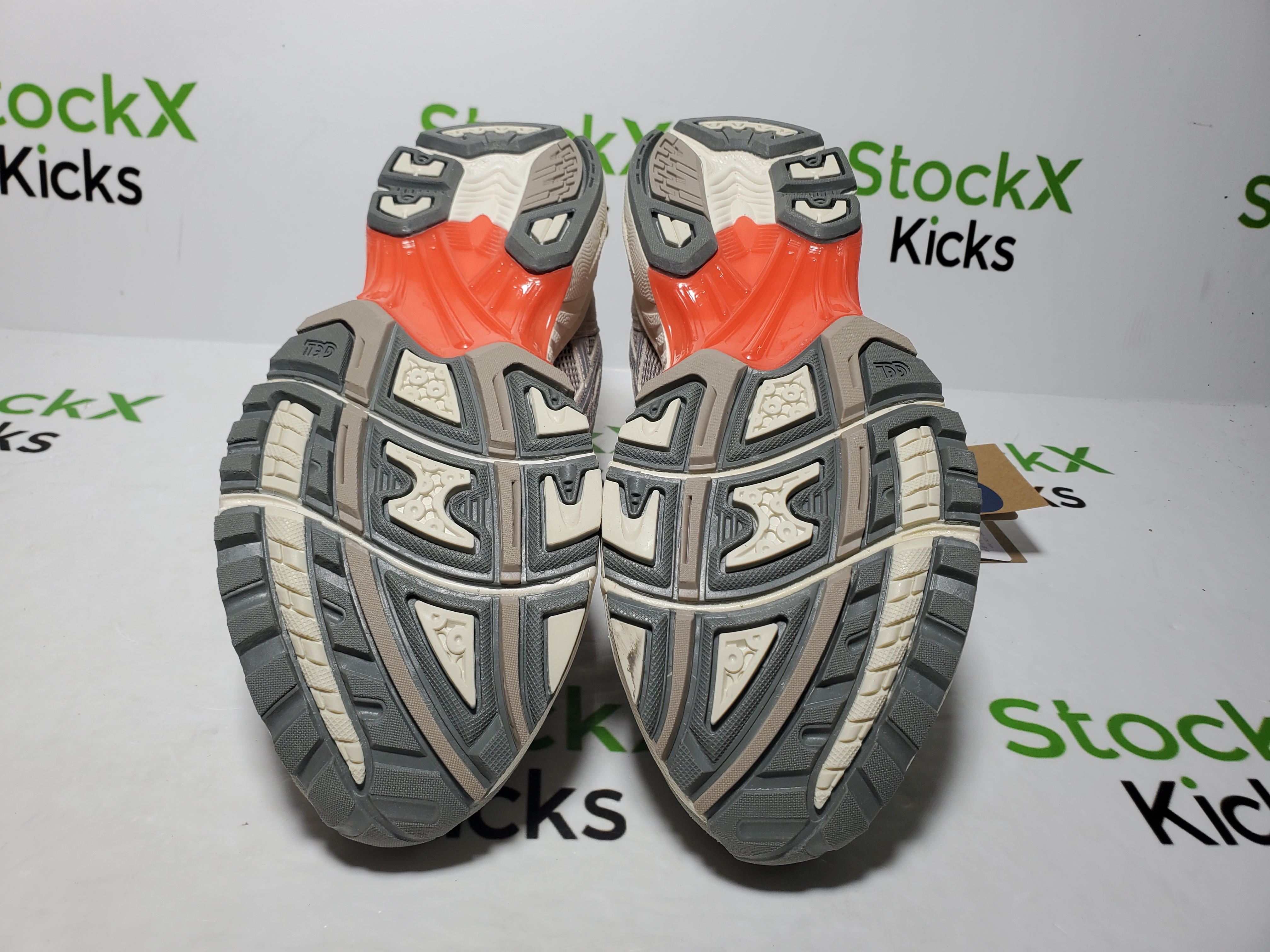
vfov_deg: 53.1
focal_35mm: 26
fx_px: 954
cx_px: 635
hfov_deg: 67.3
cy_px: 476
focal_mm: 4.3
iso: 50
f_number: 2.4
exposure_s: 1/255
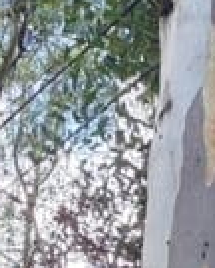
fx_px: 764
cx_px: 131
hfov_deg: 16.0
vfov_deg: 15.0
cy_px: 580
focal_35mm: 96
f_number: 1.9
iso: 20
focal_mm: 2.2
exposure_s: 1/104
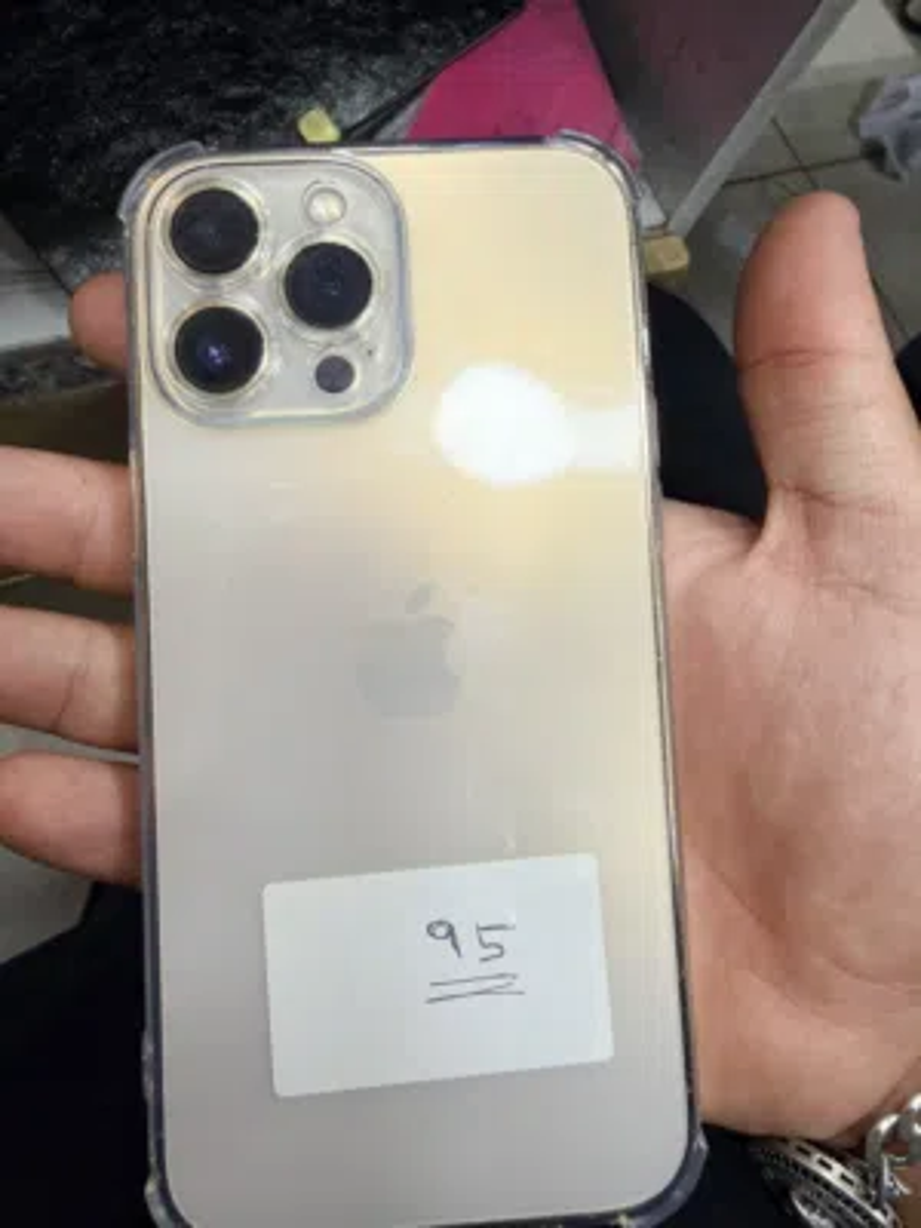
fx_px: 851
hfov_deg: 56.8
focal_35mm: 24
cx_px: 460
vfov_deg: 71.6
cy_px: 614
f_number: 2.2
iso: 50
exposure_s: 1/100
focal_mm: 2.22
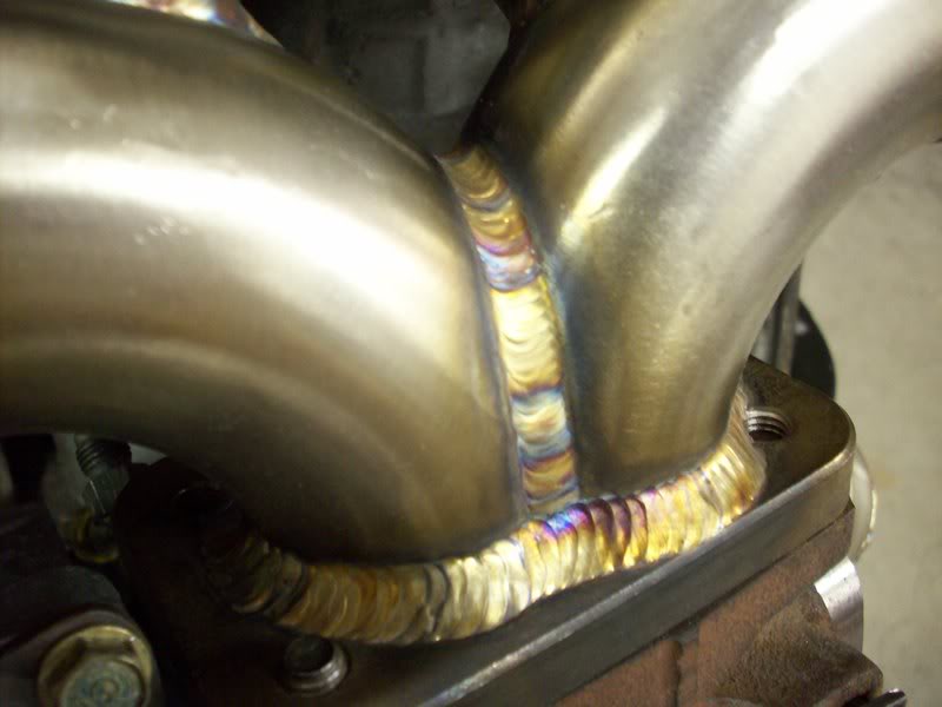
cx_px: 471
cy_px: 354
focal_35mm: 37
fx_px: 1007
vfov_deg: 38.7
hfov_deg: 50.1
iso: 160
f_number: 2.8
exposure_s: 1/9.63
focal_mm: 6.2
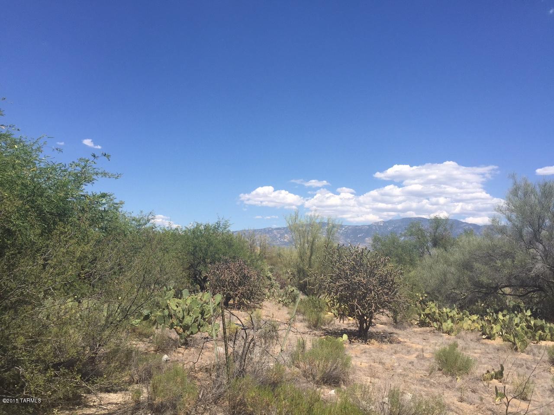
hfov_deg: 61.7
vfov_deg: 48.2
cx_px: 277
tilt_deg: +5.8
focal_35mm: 29
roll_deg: -2.9
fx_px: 464
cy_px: 208
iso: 32
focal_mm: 4.15
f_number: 2.2
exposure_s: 1/2198
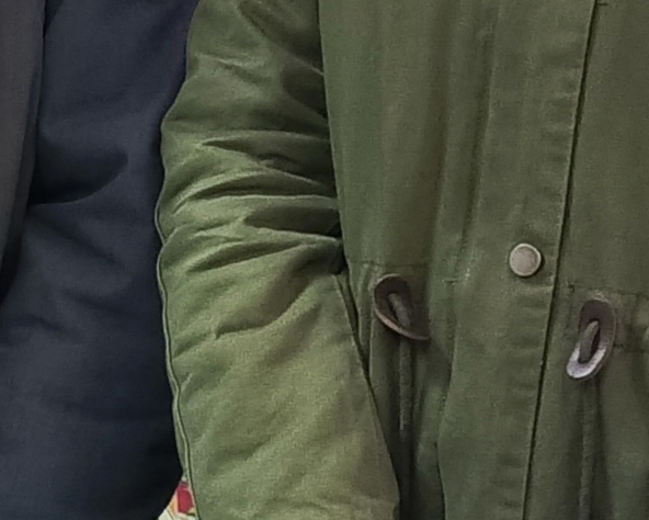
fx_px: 3017
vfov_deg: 9.8
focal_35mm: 157
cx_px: -337
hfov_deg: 11.7
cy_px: 295
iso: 3493
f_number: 1.75
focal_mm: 5.25
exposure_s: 1/50
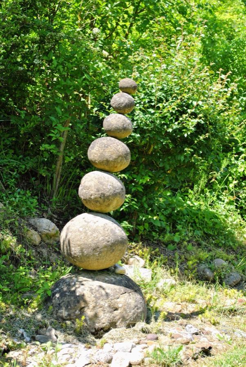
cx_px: 123
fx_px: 690
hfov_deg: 20.2
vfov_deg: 29.8
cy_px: 184
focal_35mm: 68
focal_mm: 45
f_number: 5.3
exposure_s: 1/125
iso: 100
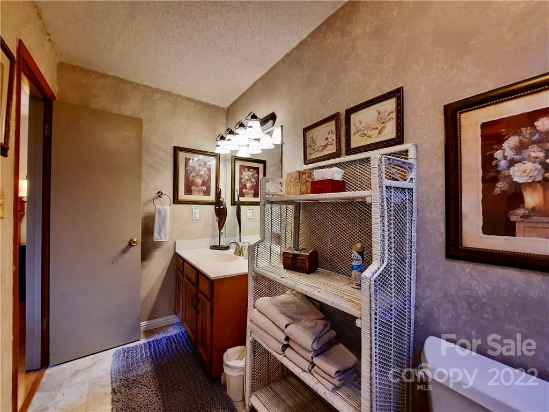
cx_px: 274
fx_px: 206
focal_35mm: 13
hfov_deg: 106.2
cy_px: 206
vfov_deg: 89.9
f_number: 2.2
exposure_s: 1/40
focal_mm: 1.74
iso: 125
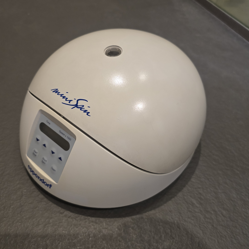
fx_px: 228
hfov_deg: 57.3
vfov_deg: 57.3
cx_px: 122
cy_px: 123
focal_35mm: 28
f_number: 1.7
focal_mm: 6.3
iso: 640
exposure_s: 1/60
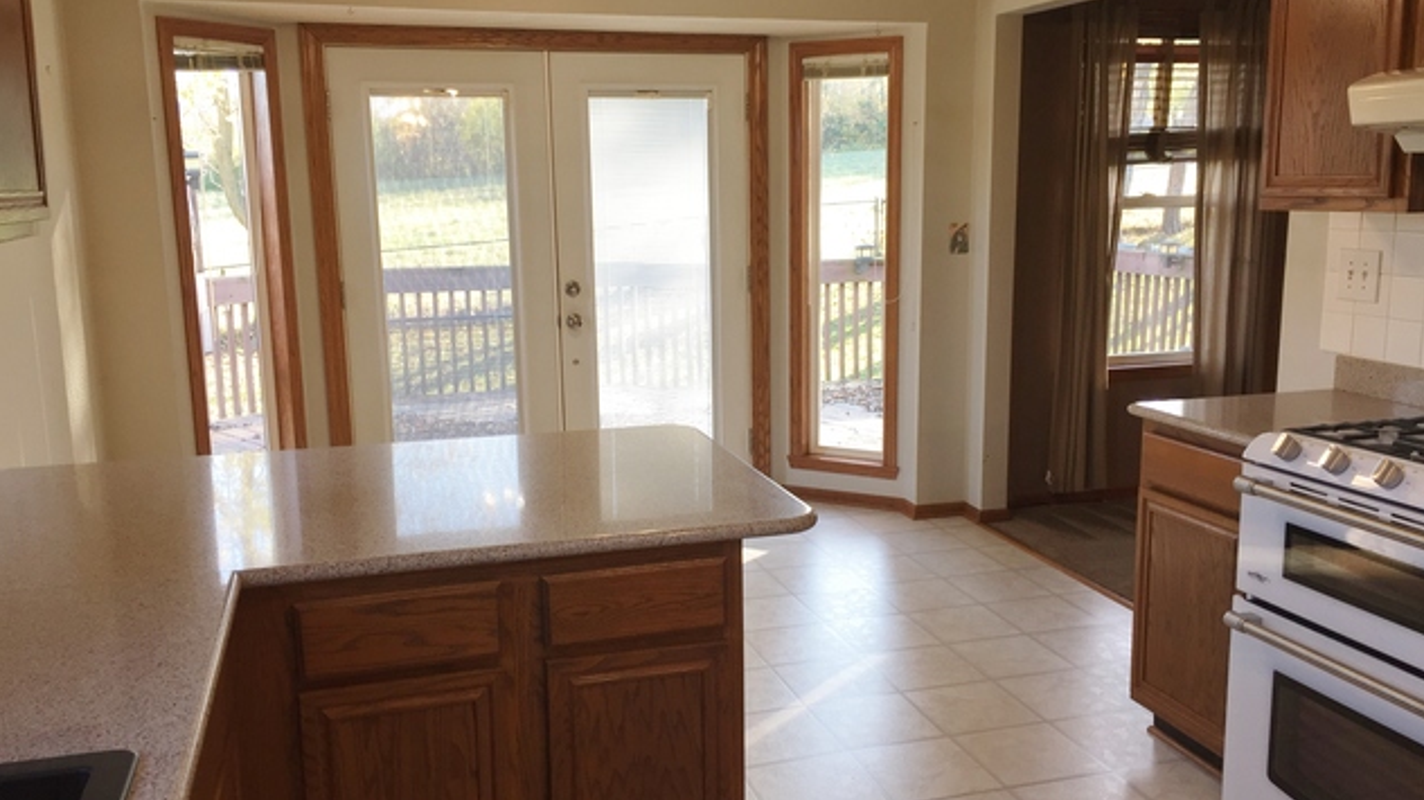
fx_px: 1208
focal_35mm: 32
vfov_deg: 36.6
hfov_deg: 61.0
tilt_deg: -10.7
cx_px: 717
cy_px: 410
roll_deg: -0.2
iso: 32
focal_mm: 4.15
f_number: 2.2
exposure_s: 1/40
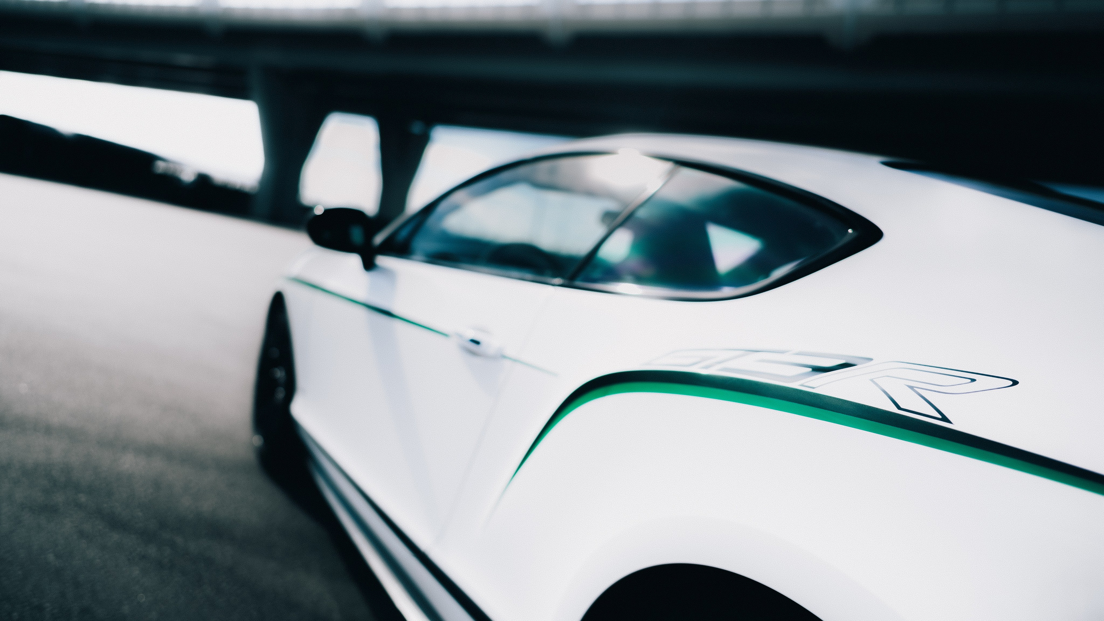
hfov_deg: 73.1
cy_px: 314
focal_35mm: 25
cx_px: 552
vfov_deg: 45.3
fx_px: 745
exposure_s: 1/2000
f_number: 1.4
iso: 125
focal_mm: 24
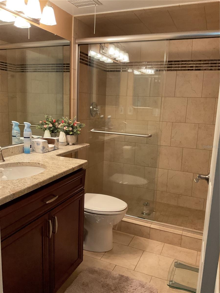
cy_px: 146
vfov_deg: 61.7
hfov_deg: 48.2
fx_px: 246
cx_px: 110
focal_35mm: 29
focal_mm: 3
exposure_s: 1/60
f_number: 1.8
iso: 200
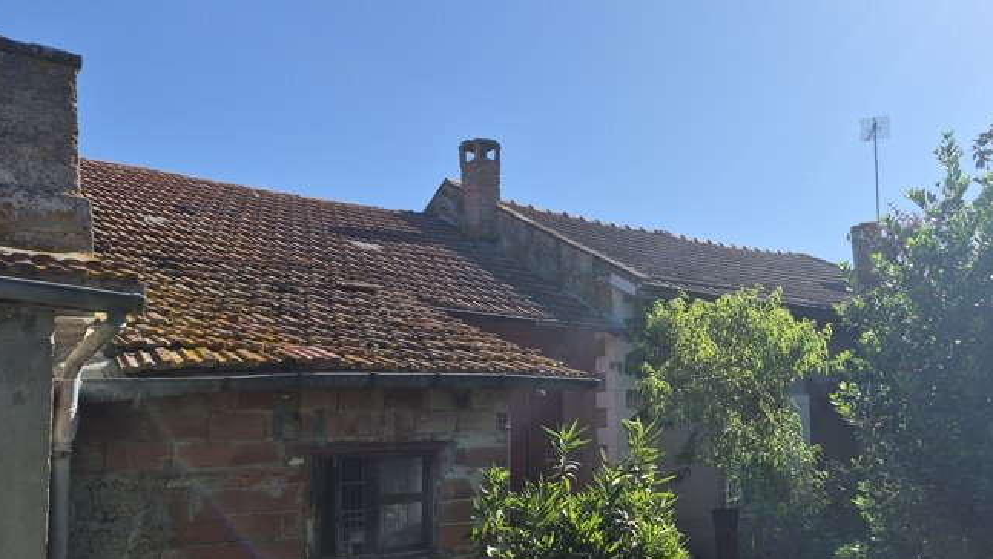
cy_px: 375
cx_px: 605
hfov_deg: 62.0
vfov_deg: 37.4
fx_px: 816
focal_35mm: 31
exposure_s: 1/5072
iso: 80
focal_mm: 5.4
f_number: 1.8
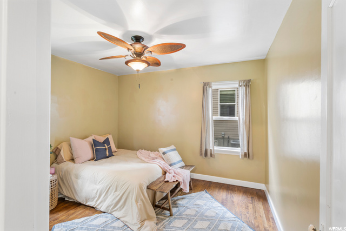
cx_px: 173
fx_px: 154
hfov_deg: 96.7
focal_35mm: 16
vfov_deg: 73.8
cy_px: 116
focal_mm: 16
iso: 400
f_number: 11
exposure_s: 1/1.67
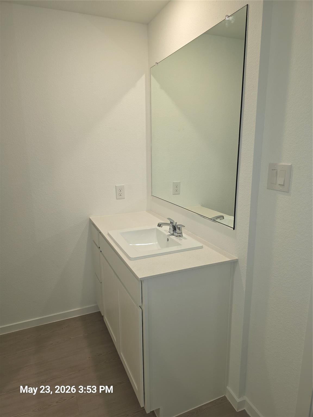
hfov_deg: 58.9
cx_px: 156
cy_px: 208
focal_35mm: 23
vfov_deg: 73.9
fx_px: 277
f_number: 1.7
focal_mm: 6.3
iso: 64
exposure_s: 1/60
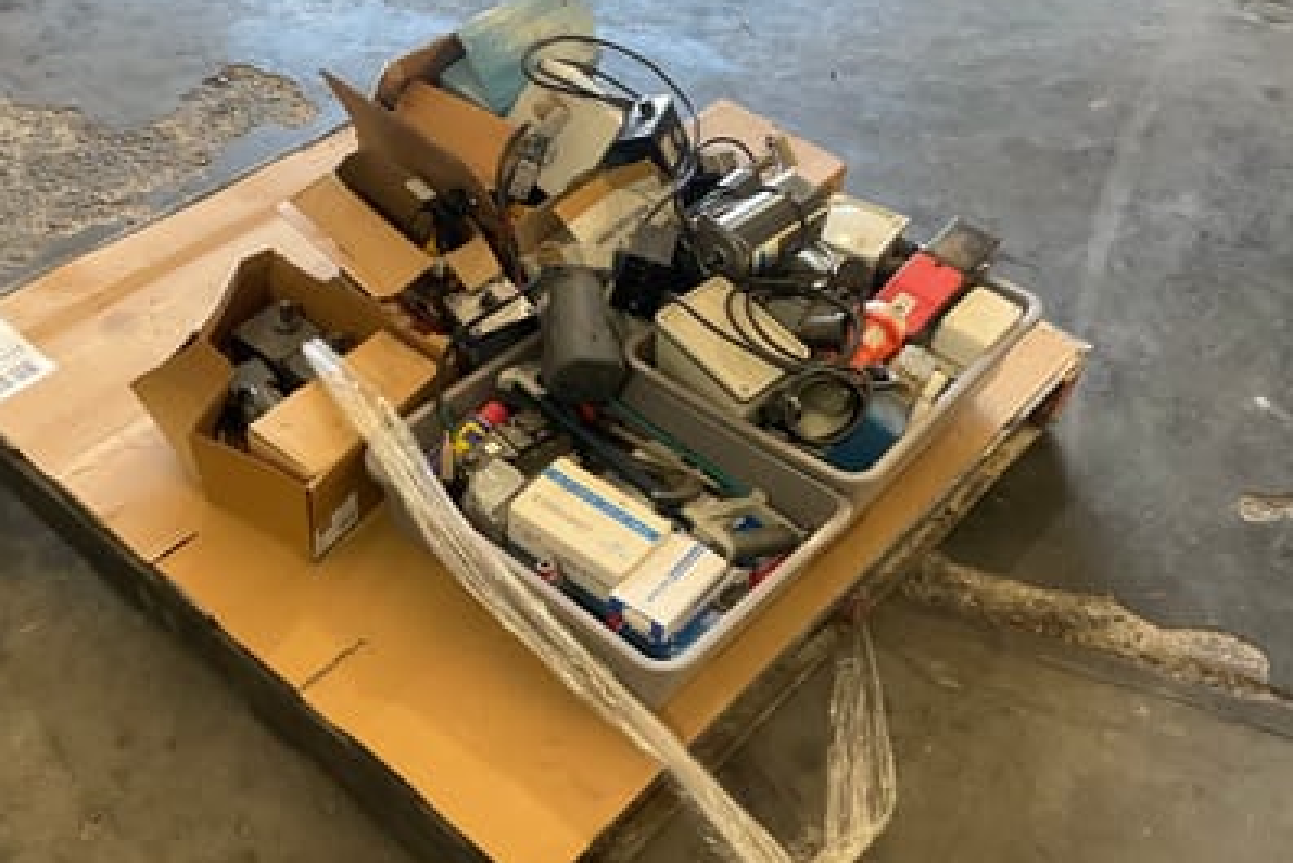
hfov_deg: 50.4
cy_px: 461
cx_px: 521
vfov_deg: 35.1
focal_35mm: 38
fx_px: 1365
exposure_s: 1/60
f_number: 1.8
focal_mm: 3
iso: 100
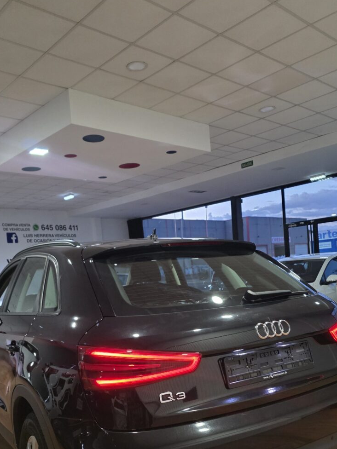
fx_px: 428
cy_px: 294
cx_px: 164
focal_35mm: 33
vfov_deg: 54.4
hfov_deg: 42.9
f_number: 1.7
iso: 1250
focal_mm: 6.3
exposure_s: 1/100
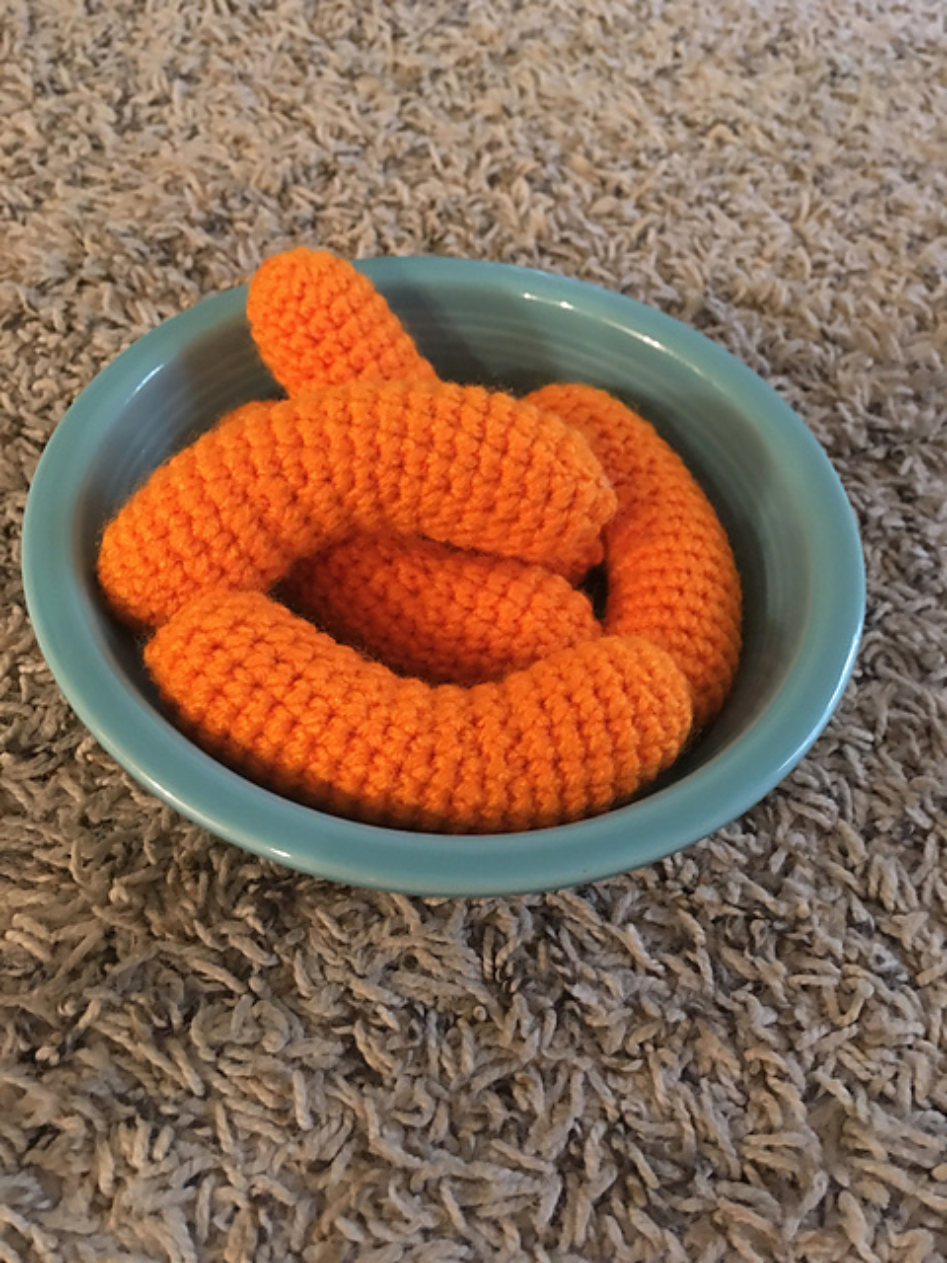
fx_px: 1058
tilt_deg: -55.6
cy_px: 632
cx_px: 474
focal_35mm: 29
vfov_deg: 61.7
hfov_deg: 48.2
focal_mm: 4.15
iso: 400
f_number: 2.2
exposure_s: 1/15
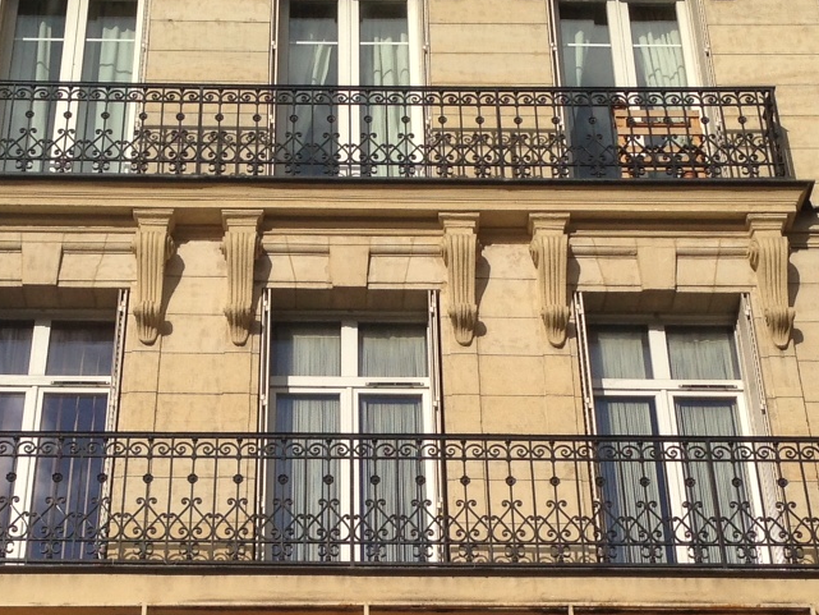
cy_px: 528
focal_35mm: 84
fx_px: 1988
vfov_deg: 17.4
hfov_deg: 23.3
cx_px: 349
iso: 50
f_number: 2.4
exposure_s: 1/3012
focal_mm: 4.12
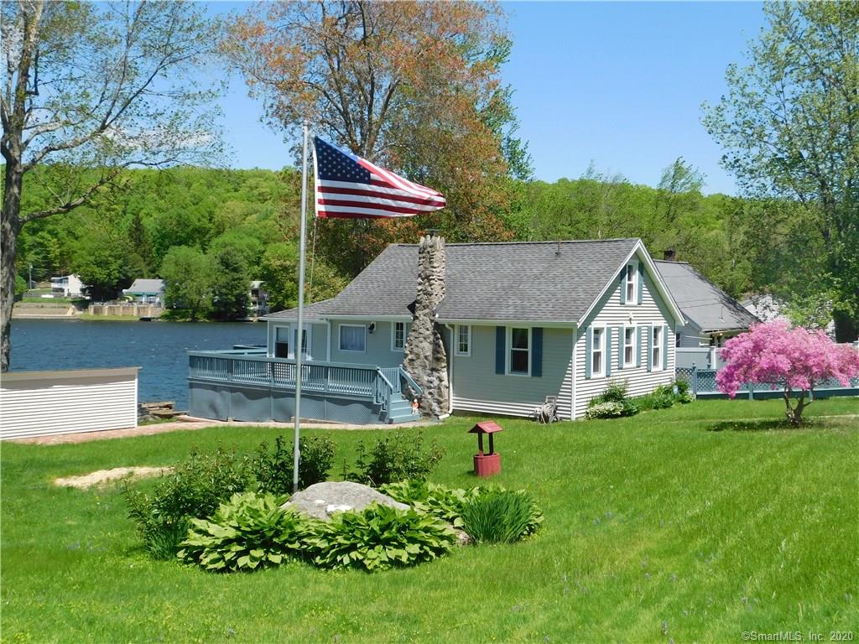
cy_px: 322
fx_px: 893
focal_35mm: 36
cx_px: 430
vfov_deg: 39.7
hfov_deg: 51.4
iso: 125
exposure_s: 1/800
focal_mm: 6.3
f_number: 3.5
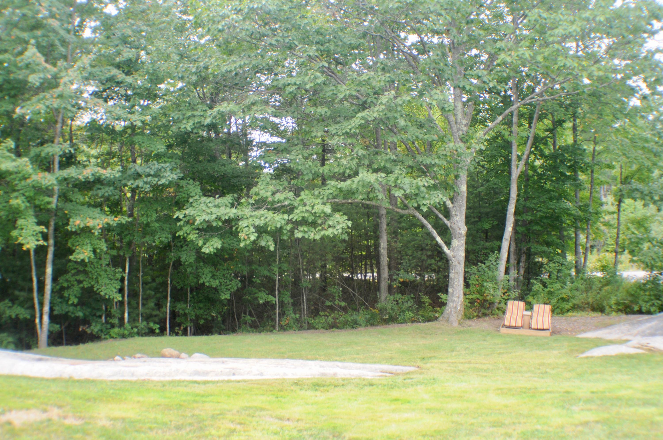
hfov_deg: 46.5
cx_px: 332
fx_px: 772
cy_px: 220
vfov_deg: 31.8
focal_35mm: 42
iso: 200
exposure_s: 1/200
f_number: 3.3
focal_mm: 28
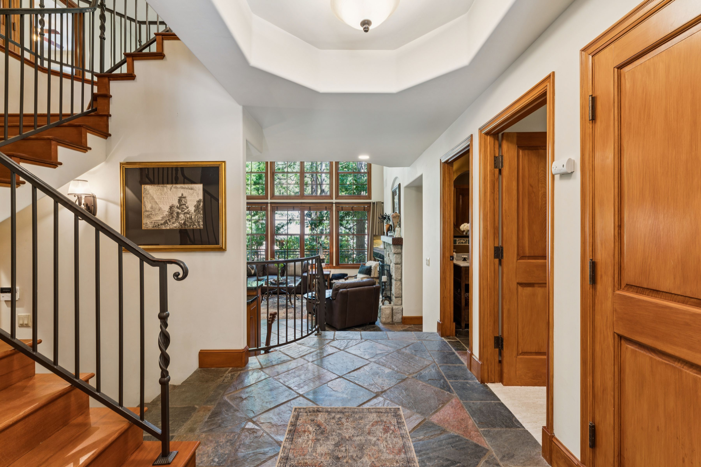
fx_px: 314
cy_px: 234
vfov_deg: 73.4
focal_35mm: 16
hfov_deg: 96.4
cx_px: 350
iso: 100
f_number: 13
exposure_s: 1.3
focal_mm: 16.1
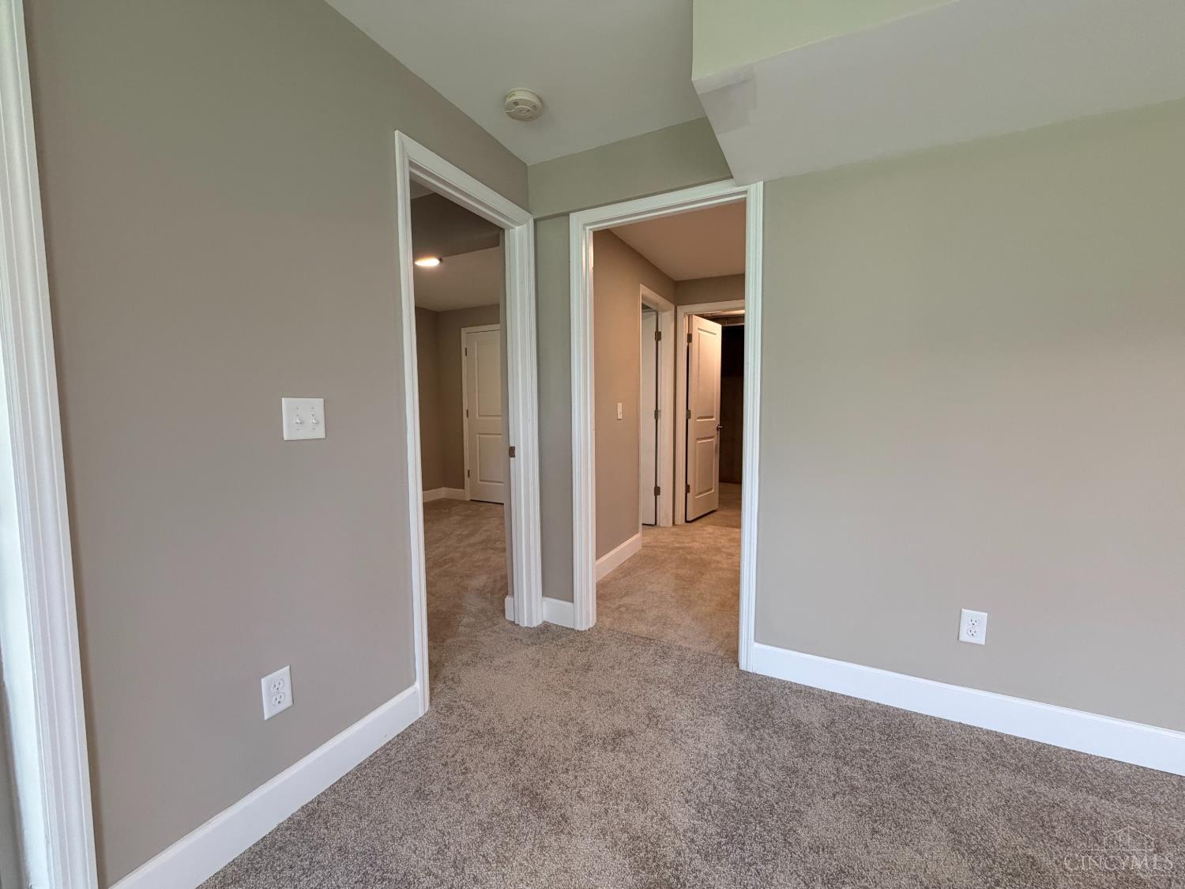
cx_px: 592
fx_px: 479
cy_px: 444
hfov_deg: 102.1
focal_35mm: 14
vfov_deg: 85.7
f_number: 2.2
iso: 250
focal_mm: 2.22
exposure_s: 1/121
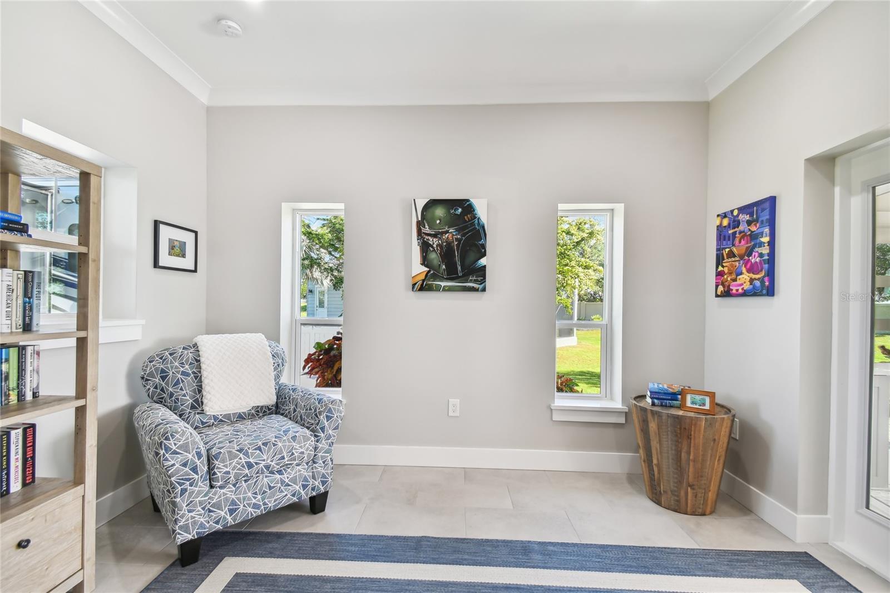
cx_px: 445
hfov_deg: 100.4
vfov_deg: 77.3
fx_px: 371
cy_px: 296
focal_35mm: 15
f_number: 7.1
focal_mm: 10
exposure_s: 1/50
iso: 100
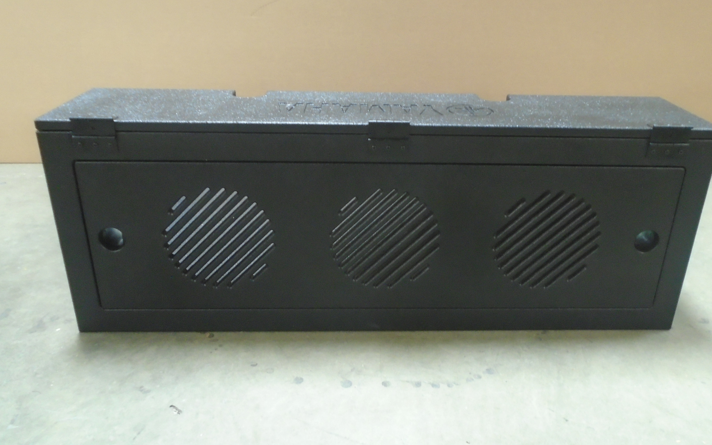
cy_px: 211
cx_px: 385
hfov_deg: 62.8
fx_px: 582
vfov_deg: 41.8
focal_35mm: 30
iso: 400
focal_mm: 4.6
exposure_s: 1/13
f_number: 3.2
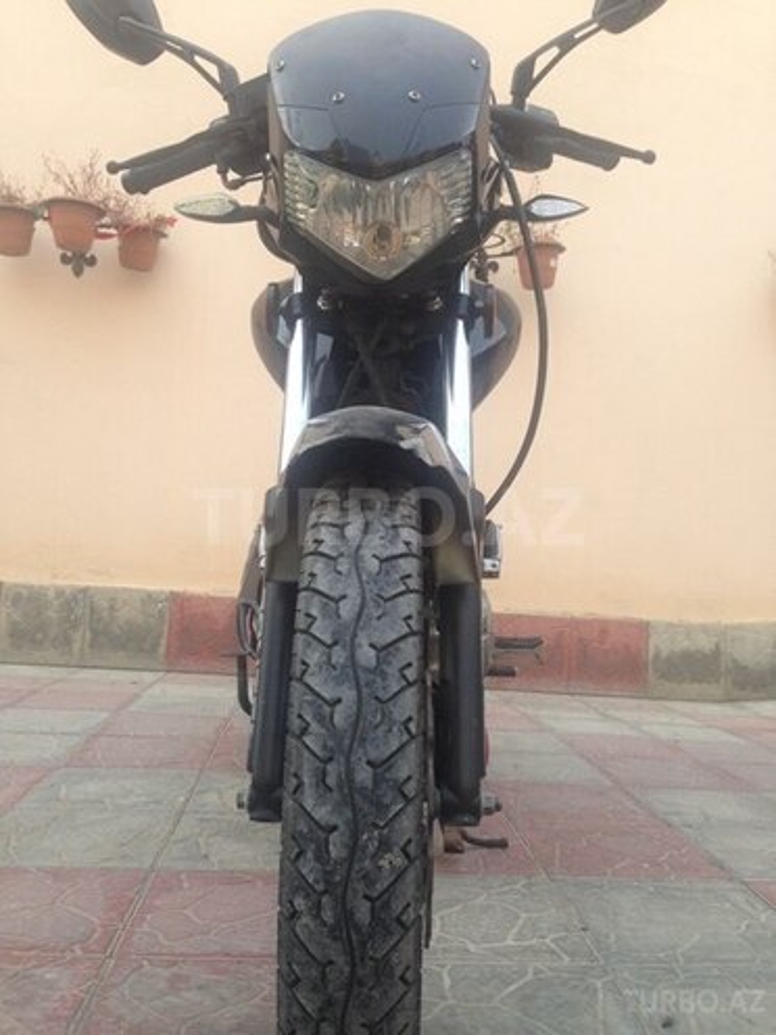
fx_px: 986
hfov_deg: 42.9
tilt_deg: +2.9
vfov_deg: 55.4
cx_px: 388
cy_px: 518
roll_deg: -5.0
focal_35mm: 33
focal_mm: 4.12
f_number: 2.4
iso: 50
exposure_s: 1/120
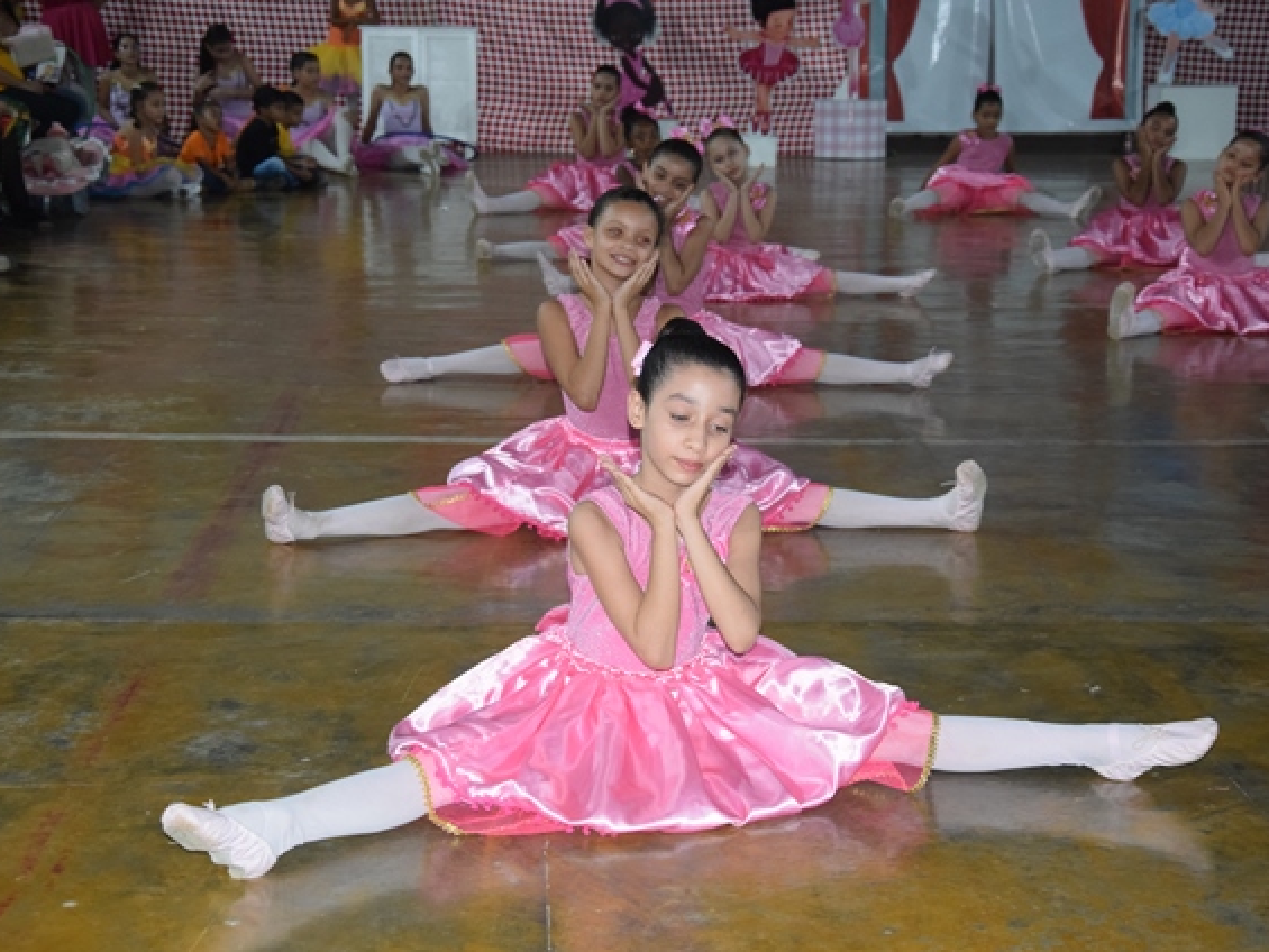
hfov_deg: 26.5
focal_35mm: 74
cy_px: 477
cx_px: 649
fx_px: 2697
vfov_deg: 20.0
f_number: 4.8
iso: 2200
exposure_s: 1/60
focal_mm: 45
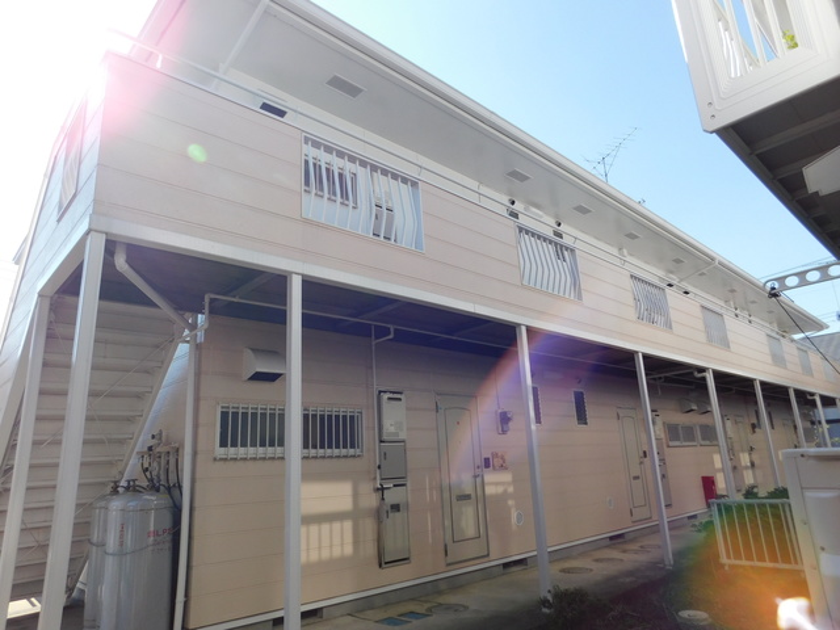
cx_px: 420
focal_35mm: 23
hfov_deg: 73.9
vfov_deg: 58.9
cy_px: 315
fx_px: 558
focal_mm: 4
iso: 125
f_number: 3
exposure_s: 1/800
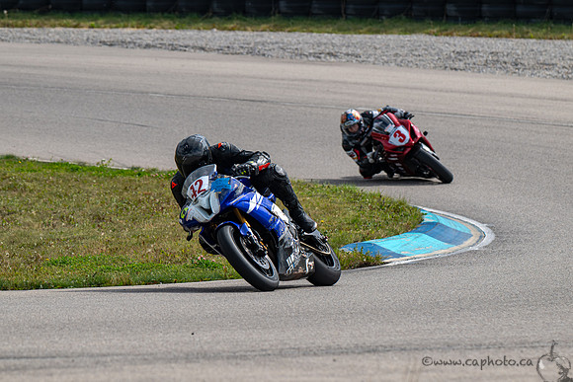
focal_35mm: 302
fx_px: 4806
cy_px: 201
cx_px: 291
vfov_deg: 4.6
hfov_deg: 6.8
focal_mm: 230
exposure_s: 1/1250
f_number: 6.3
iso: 160
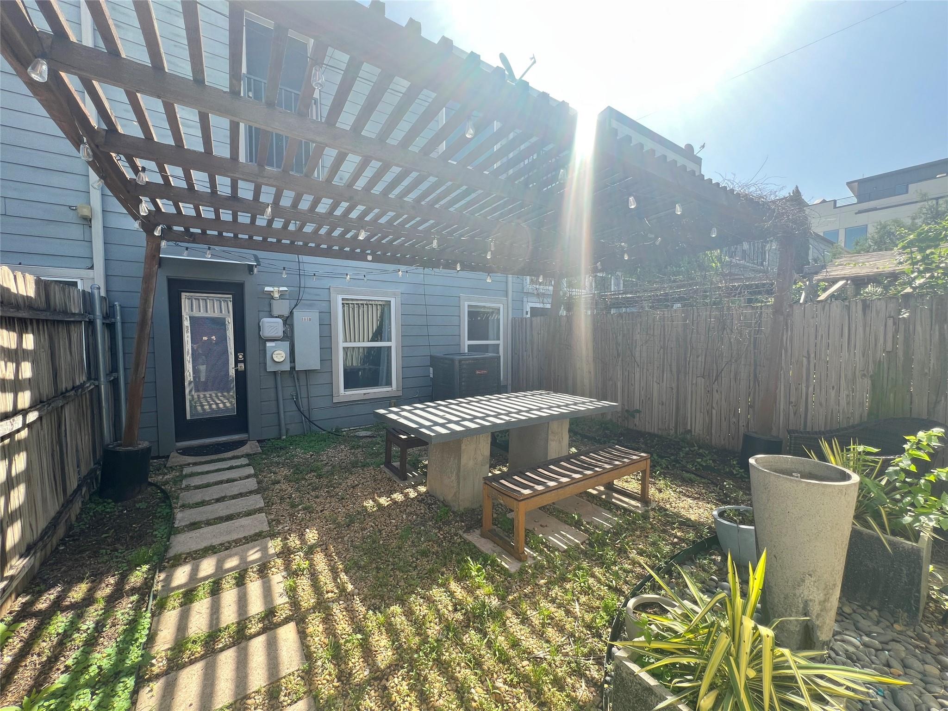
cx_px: 474
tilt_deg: -2.8
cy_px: 356
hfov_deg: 106.2
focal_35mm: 13
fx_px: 356
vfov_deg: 89.9
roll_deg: +0.8
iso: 32
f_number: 1.8
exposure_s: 1/269
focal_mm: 1.57
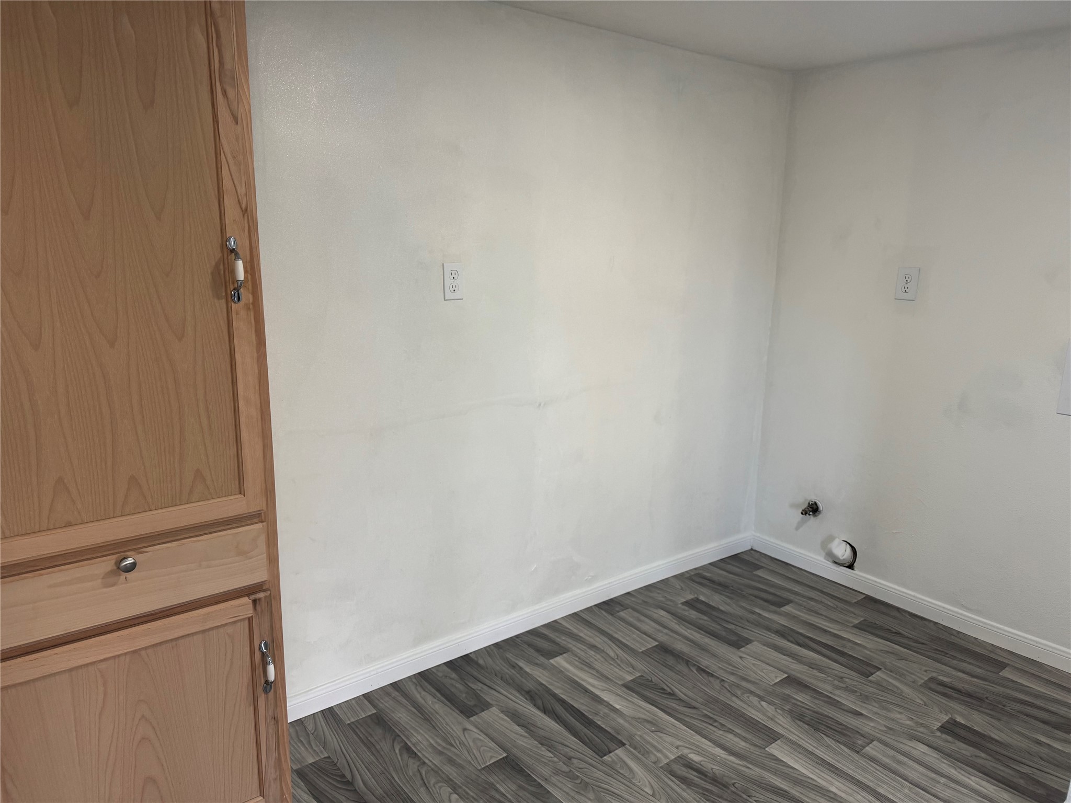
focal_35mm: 24
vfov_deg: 56.8
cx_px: 536
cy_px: 402
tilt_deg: -10.6
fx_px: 743
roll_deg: -0.7
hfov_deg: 71.6
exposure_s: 1/60
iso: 125
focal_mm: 6.76
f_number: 1.78
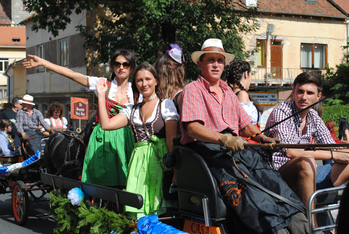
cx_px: 174
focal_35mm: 63
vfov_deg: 21.6
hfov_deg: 31.9
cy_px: 117
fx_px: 611
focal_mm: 42
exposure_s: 1/250
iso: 100
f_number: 8
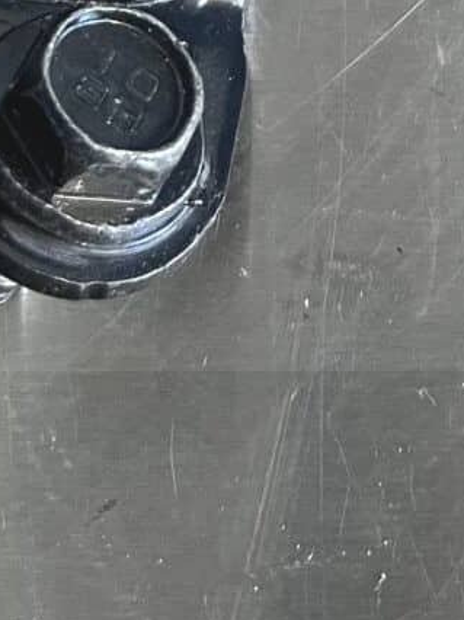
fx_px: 2236
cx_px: 567
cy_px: -747
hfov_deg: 11.6
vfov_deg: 13.0
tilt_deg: -70.0
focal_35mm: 125
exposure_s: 1/70
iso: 125
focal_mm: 5.1
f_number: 1.6
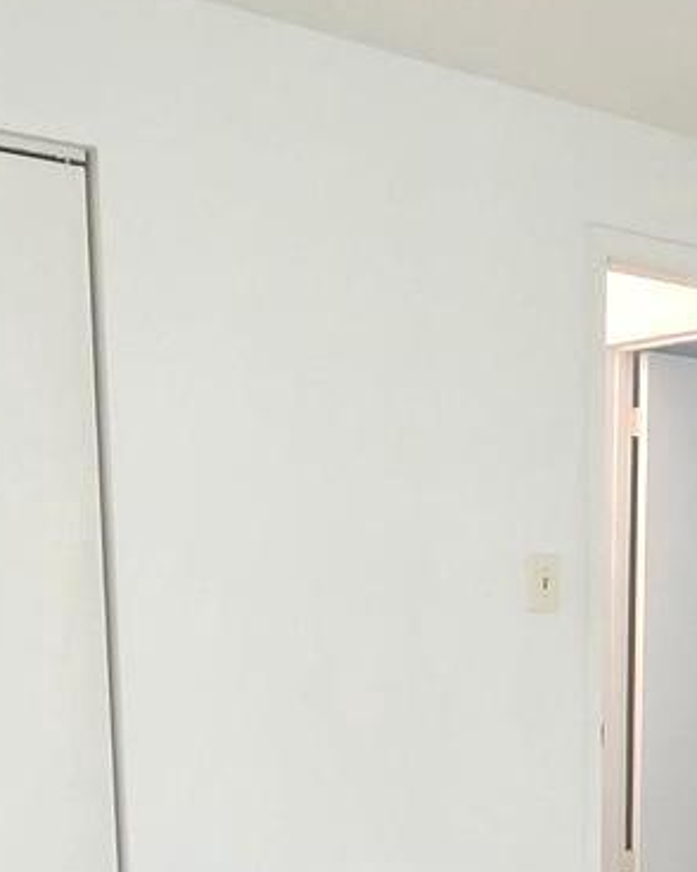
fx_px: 1368
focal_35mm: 53
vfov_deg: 33.3
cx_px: 650
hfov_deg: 27.4
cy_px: 806
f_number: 2.2
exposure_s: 1/60
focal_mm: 2.2
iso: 500
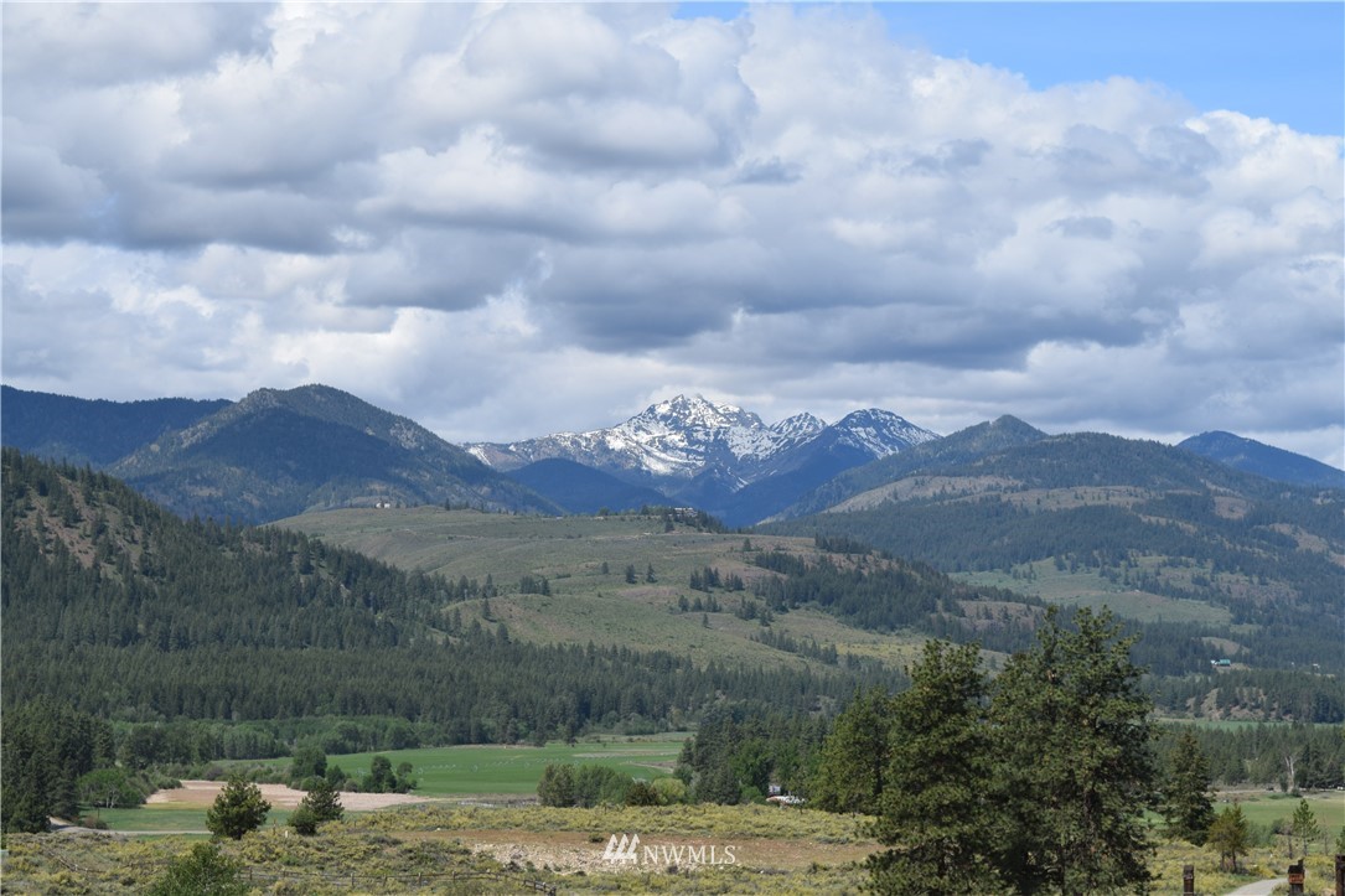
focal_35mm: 82
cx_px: 672
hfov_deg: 24.6
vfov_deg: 16.5
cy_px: 448
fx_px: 3082
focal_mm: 55
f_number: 10
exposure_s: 1/400
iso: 200
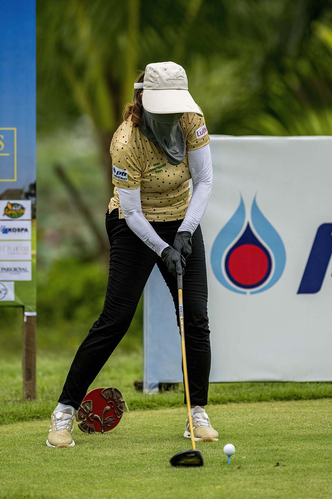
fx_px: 5533
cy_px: 250
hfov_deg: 3.4
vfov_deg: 5.2
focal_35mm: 400
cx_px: 166
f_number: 3.5
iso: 400
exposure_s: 1/4000
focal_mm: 400
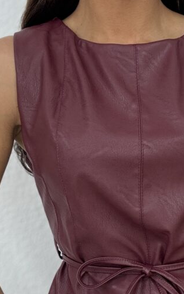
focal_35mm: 68
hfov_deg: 19.1
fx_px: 545
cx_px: 131
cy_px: 229
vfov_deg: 29.6
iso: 64
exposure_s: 1/50
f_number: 1.9
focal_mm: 2.69
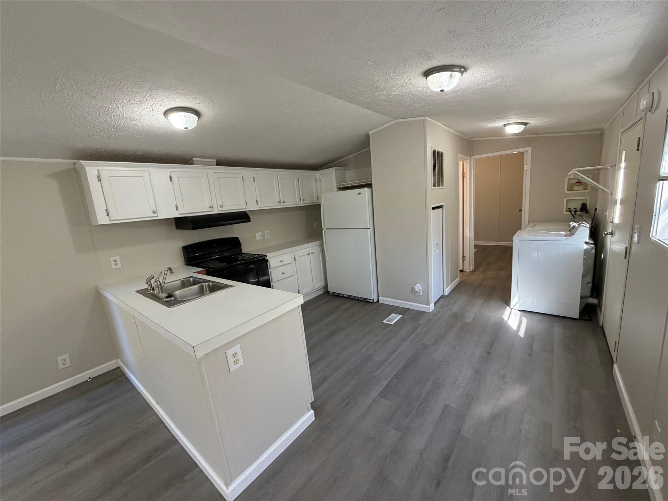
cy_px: 250
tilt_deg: -10.4
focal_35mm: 14
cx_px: 334
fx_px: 270
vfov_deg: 85.7
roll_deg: +5.7
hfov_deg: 102.1
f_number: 2.2
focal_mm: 2.22
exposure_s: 1/60
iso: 200
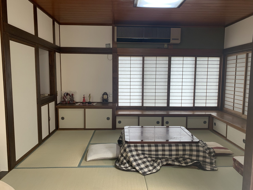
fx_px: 190
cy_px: 95
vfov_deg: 53.1
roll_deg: -0.2
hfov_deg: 67.3
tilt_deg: -6.9
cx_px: 126
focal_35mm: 26
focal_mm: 4.25
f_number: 1.8
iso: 50
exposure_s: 1/50
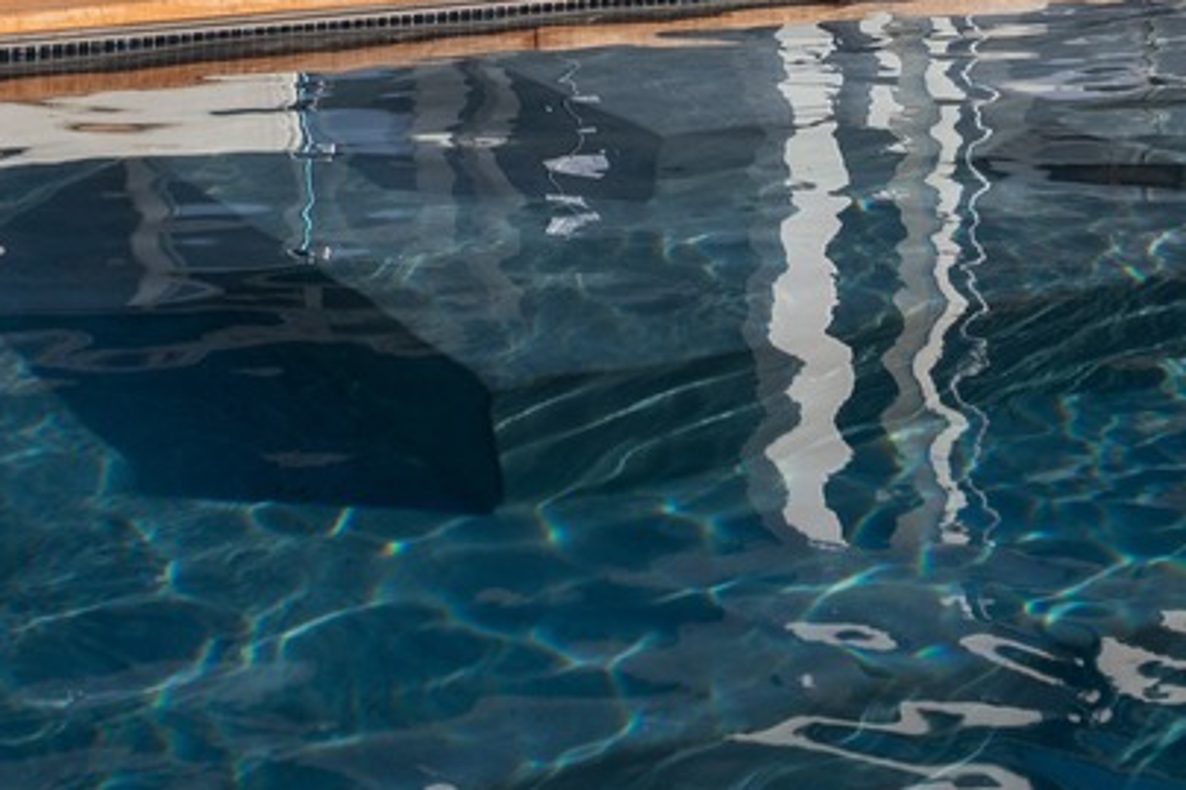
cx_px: 252
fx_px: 3128
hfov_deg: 21.2
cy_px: -919
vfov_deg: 12.3
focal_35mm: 95
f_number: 6.3
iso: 100
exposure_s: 1/320
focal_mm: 20
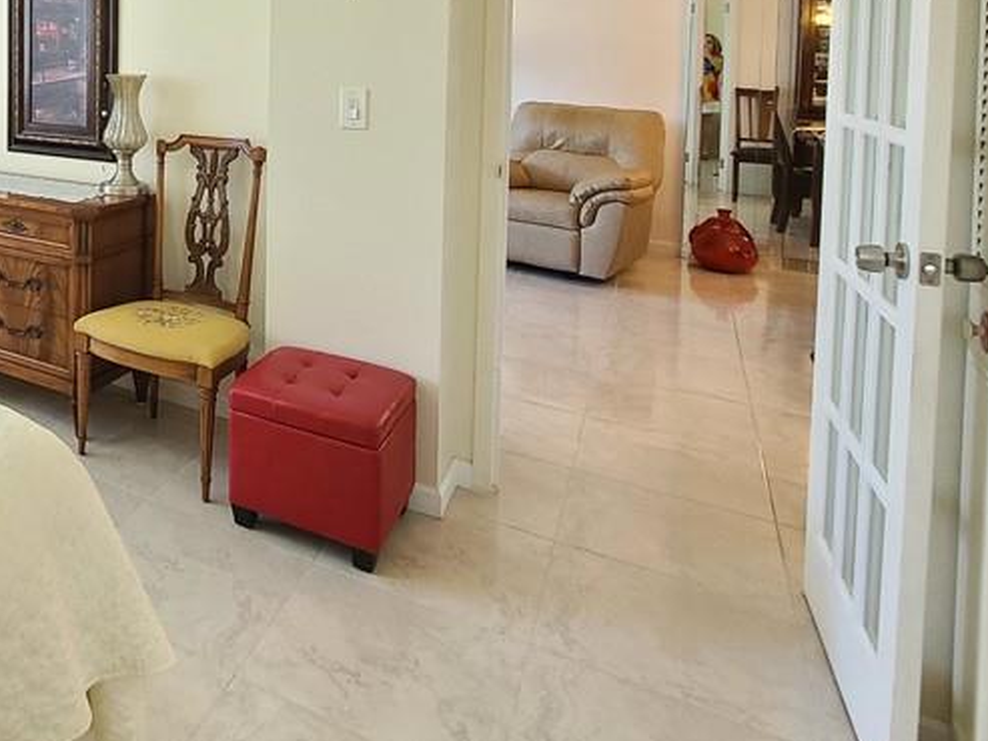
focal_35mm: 27
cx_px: 24
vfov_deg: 46.6
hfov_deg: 53.1
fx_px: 771
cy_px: 82
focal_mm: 2.2
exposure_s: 1/60
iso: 400
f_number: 2.2
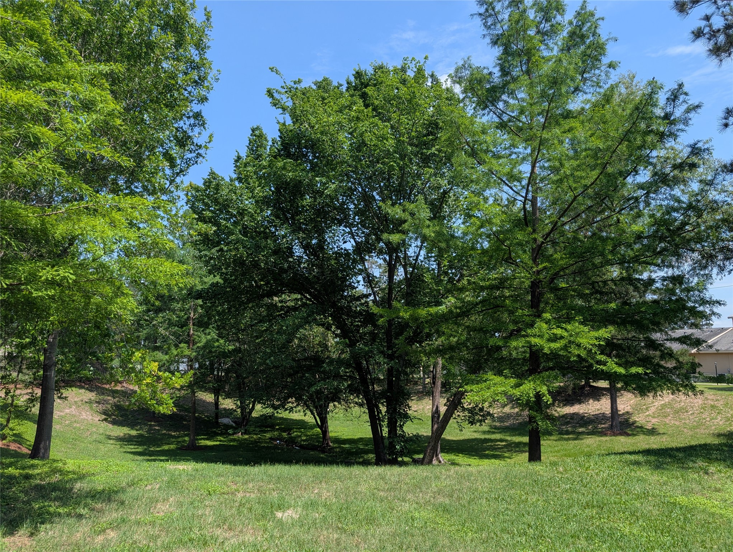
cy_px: 276
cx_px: 366
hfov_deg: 71.5
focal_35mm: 24
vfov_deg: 56.9
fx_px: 509
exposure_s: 1/749
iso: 21
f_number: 1.68
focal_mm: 6.9
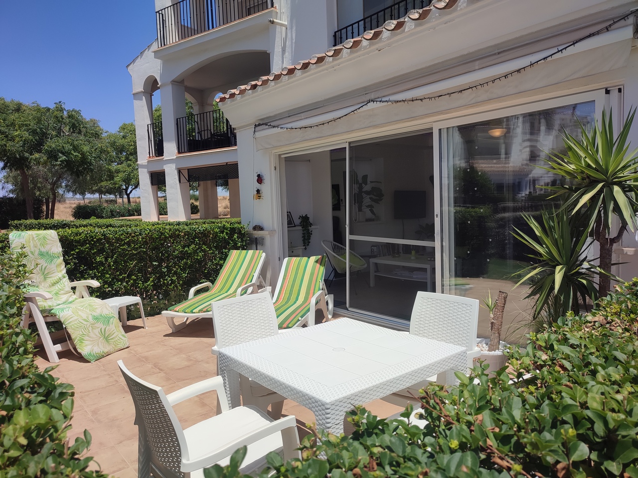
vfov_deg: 54.9
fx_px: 461
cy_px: 239
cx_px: 319
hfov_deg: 69.4
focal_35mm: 25
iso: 50
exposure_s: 1/1403
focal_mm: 6.04
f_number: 1.9
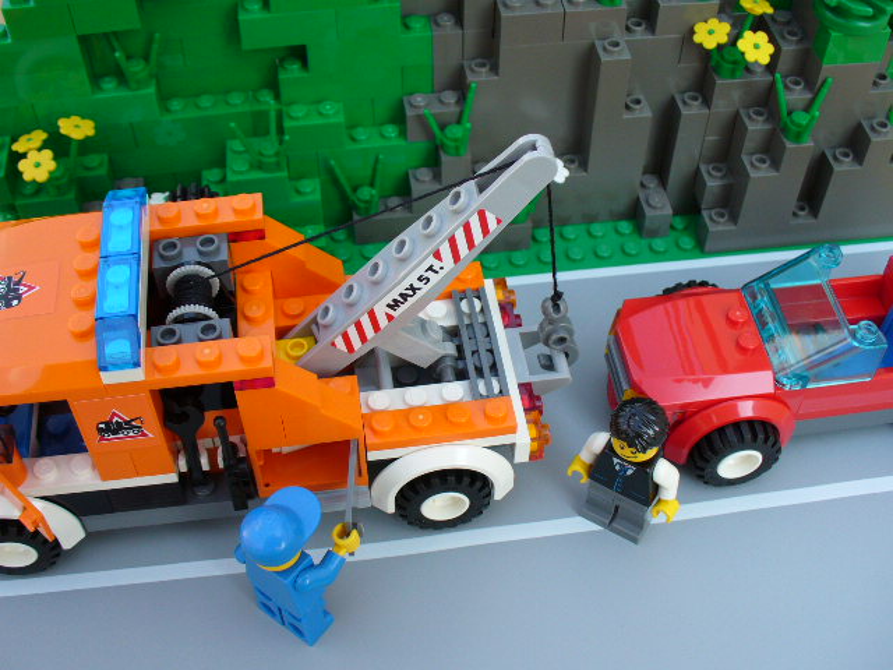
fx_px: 1058
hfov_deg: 45.8
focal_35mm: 41
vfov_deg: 35.1
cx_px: 446
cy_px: 335
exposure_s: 1/320
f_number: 2.8
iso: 80
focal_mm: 6.1
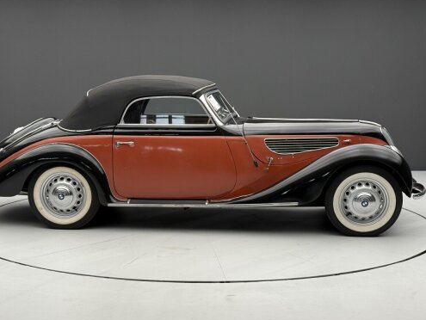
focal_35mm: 62
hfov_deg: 31.2
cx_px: 193
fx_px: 764
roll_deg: -0.2
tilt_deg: -10.0
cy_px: 200
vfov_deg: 23.6
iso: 100
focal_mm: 6.76
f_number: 1.78
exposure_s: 1/99
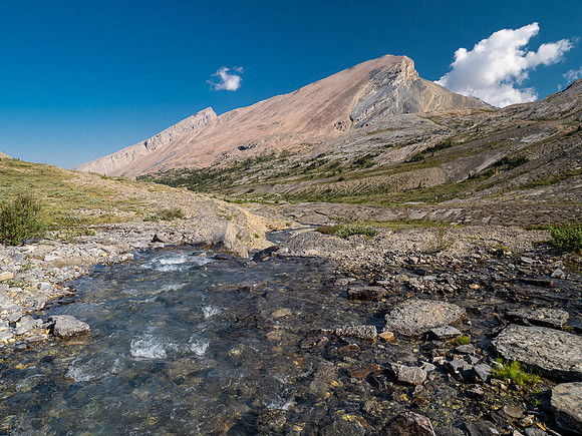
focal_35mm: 24
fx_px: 404
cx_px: 291
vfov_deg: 56.8
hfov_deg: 71.6
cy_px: 218
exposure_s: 1/160
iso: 200
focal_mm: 12
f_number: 8
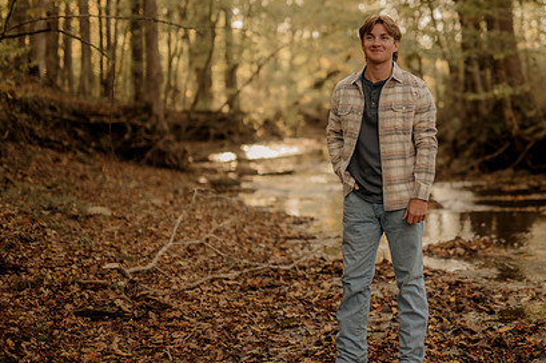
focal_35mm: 71
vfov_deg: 19.1
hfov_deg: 28.3
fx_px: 1076
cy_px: 154
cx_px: 371
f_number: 1.4
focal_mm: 50
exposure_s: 1/320
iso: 200
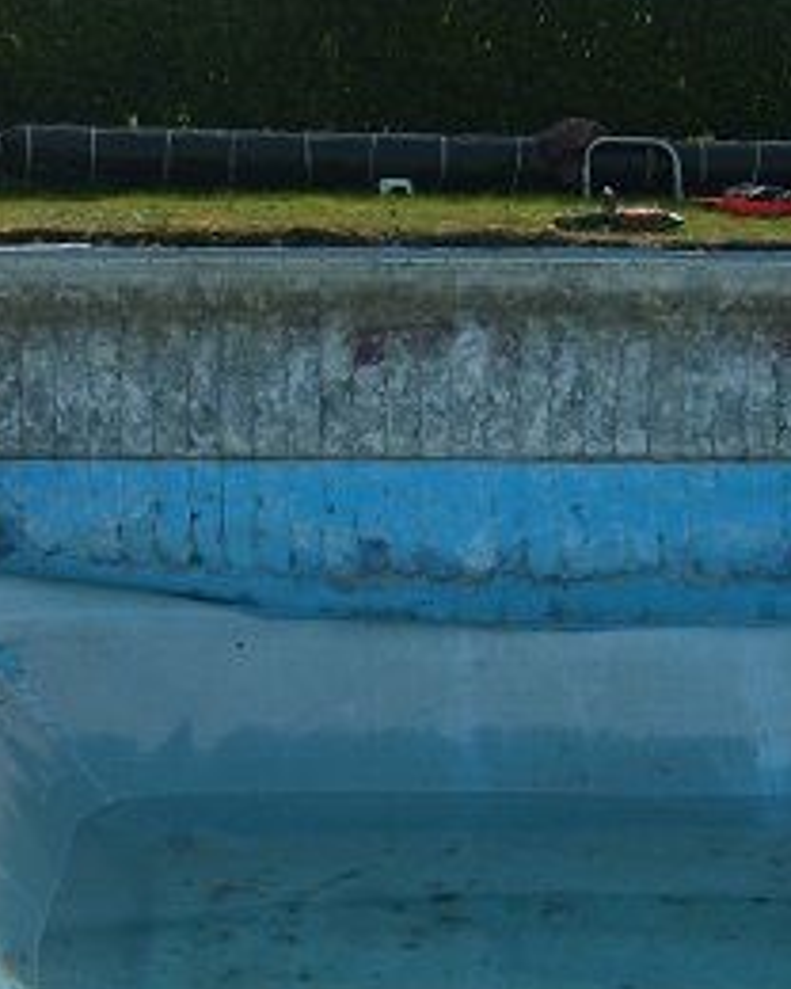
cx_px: 319
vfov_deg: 22.6
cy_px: 696
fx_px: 2458
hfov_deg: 18.3
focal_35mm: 84
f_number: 7.1
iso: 50
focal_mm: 5.8
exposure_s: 1/180
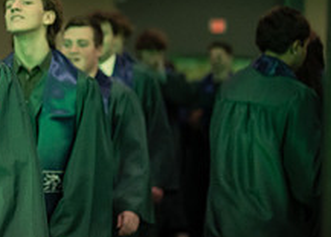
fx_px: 1335
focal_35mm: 142
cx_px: -55
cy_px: 75
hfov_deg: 13.8
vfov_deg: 10.1
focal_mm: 50
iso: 1250
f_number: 1.2
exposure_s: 1/500
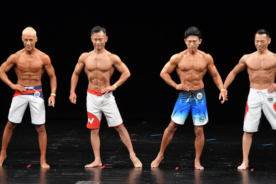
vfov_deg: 5.4
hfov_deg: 8.1
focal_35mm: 255
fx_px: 1954
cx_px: 138
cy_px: 92
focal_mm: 170
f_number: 5.6
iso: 3200
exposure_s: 1/400
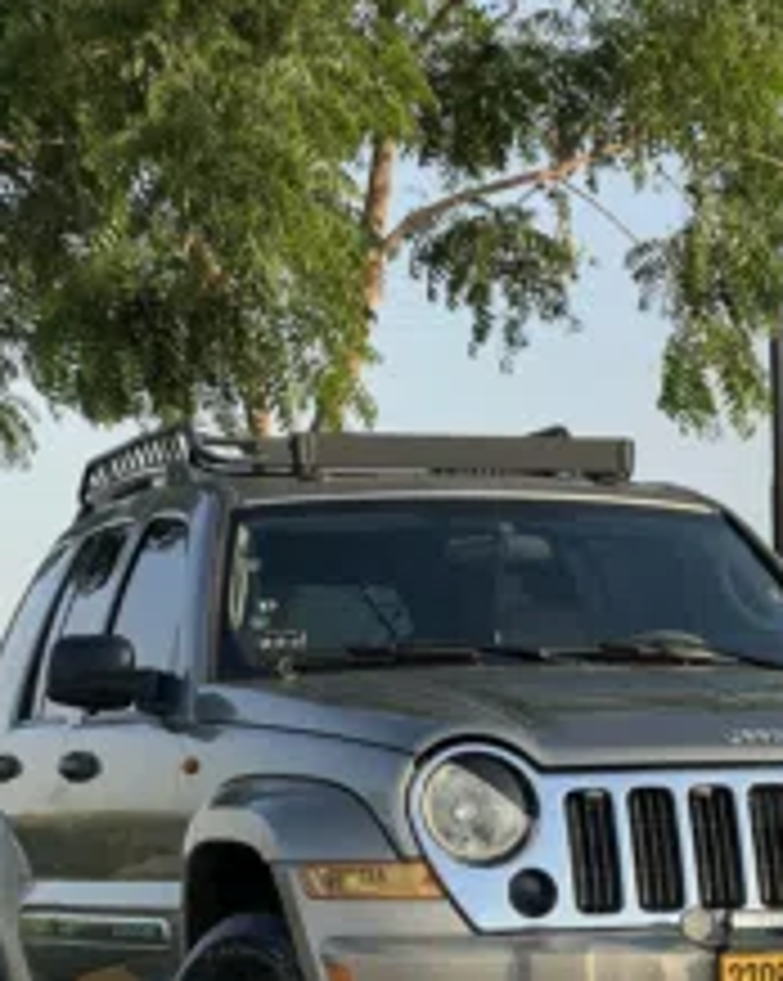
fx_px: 4003
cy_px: 594
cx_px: 549
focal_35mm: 138
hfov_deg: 11.2
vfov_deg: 14.0
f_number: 2.8
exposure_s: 1/258
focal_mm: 9
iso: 32
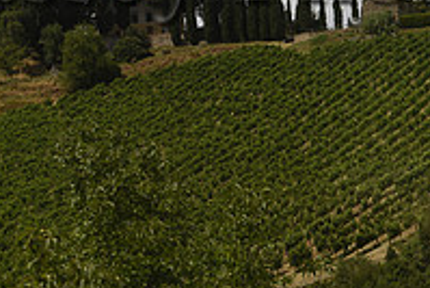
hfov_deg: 12.6
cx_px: 236
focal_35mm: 163
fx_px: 1948
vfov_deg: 8.4
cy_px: -25
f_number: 9
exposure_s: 1/320
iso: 100
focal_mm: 56
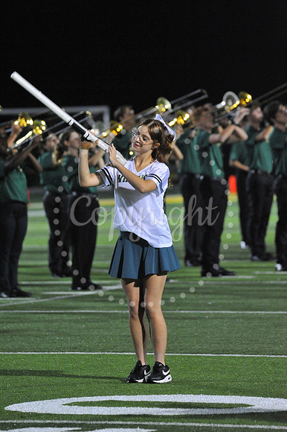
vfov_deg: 6.9
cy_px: 216
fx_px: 3592
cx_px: 144
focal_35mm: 300
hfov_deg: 4.6
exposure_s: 1/200
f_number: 5.6
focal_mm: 300
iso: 6400
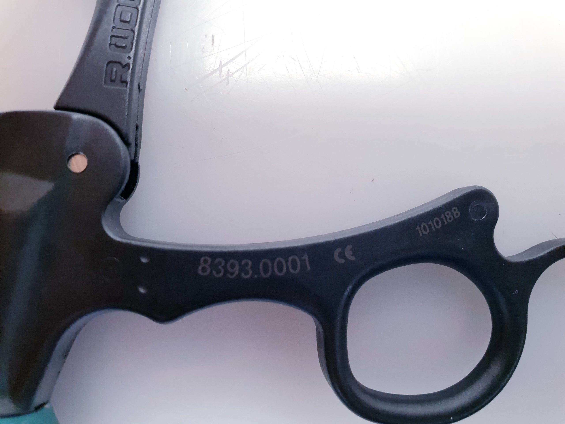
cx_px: 282
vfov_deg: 53.1
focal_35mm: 26
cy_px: 212
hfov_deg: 67.3
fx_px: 424
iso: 125
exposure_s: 1/50
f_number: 2.4
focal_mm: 4.3
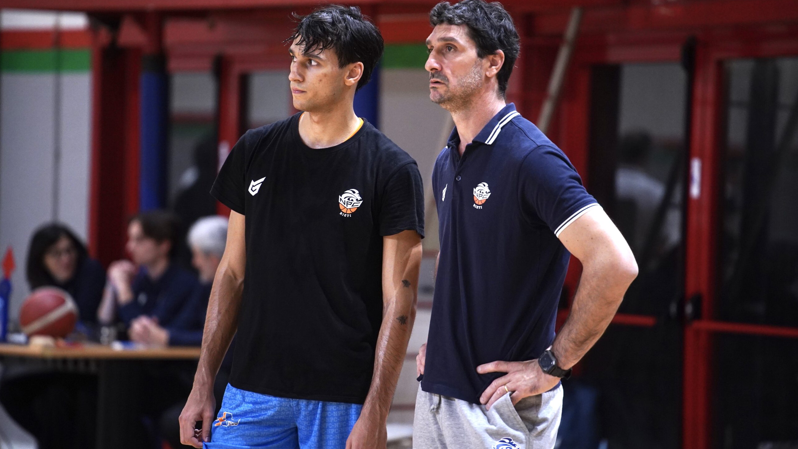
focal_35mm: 189
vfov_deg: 6.4
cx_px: 399
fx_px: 3999
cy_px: 243
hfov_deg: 11.4
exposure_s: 1/640
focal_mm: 180
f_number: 2.8
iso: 3200
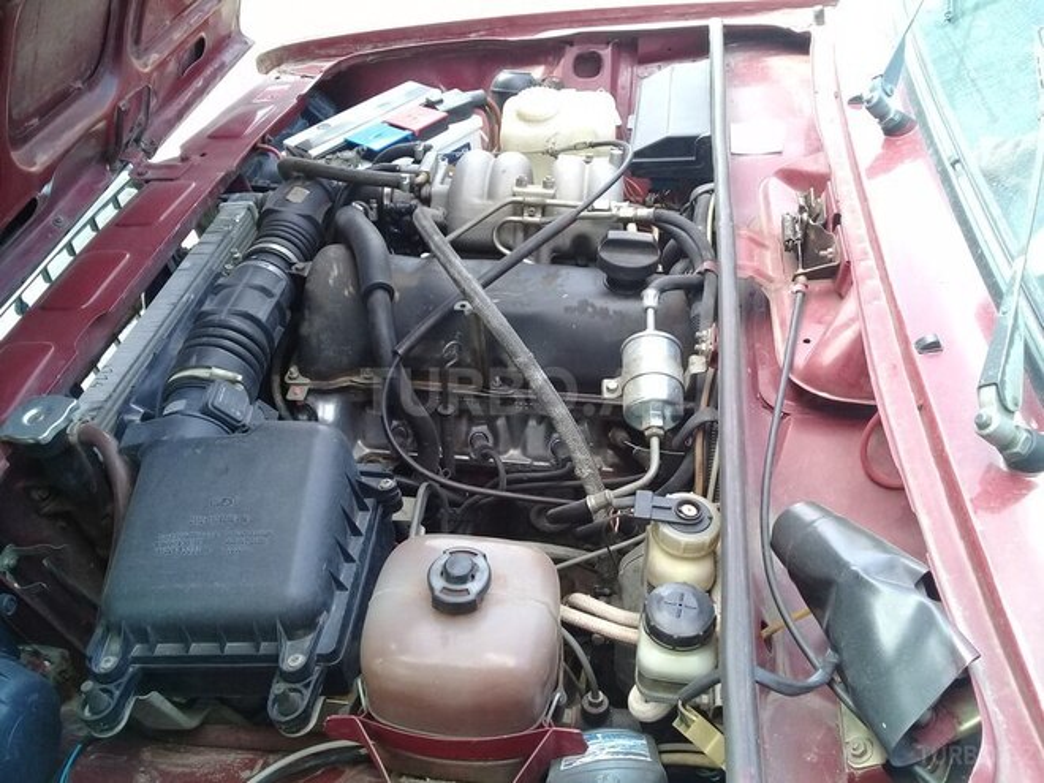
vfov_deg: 45.4
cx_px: 522
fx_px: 935
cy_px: 392
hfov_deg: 58.4
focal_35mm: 31
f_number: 2.2
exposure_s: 1/50
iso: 50
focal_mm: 3.3
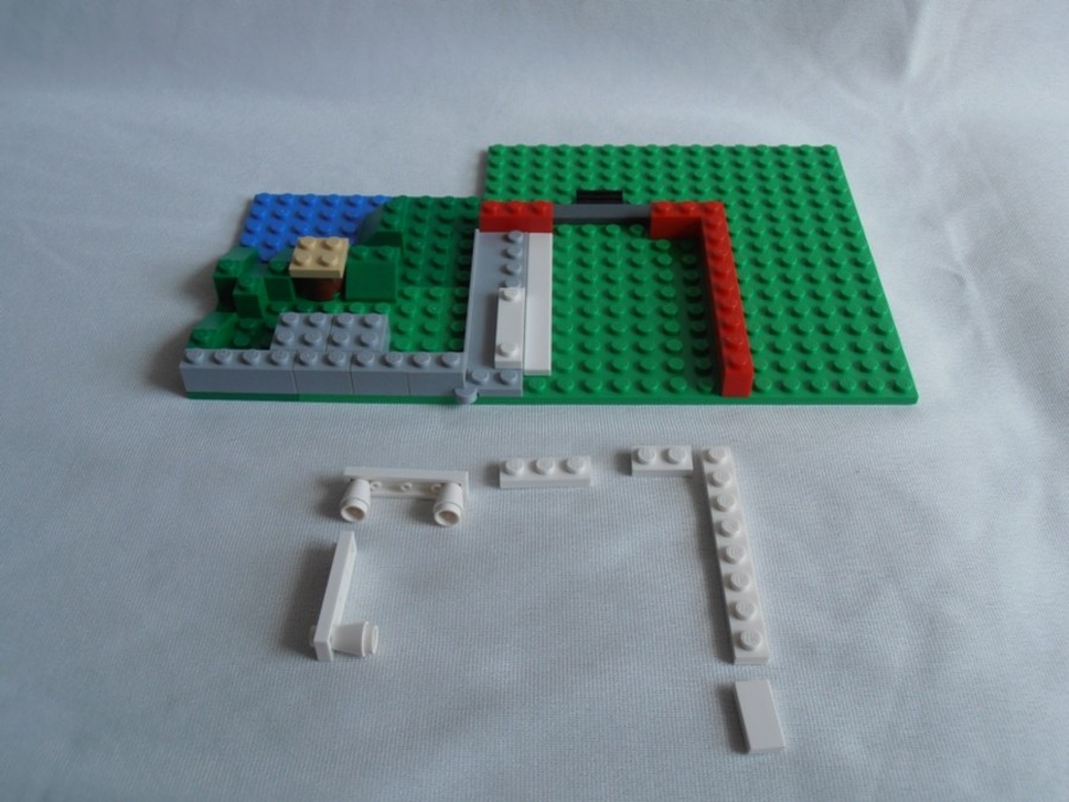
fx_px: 1143
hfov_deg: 50.1
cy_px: 401
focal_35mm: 37
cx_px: 534
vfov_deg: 38.7
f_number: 3.9
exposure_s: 1/100
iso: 80
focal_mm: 6.61
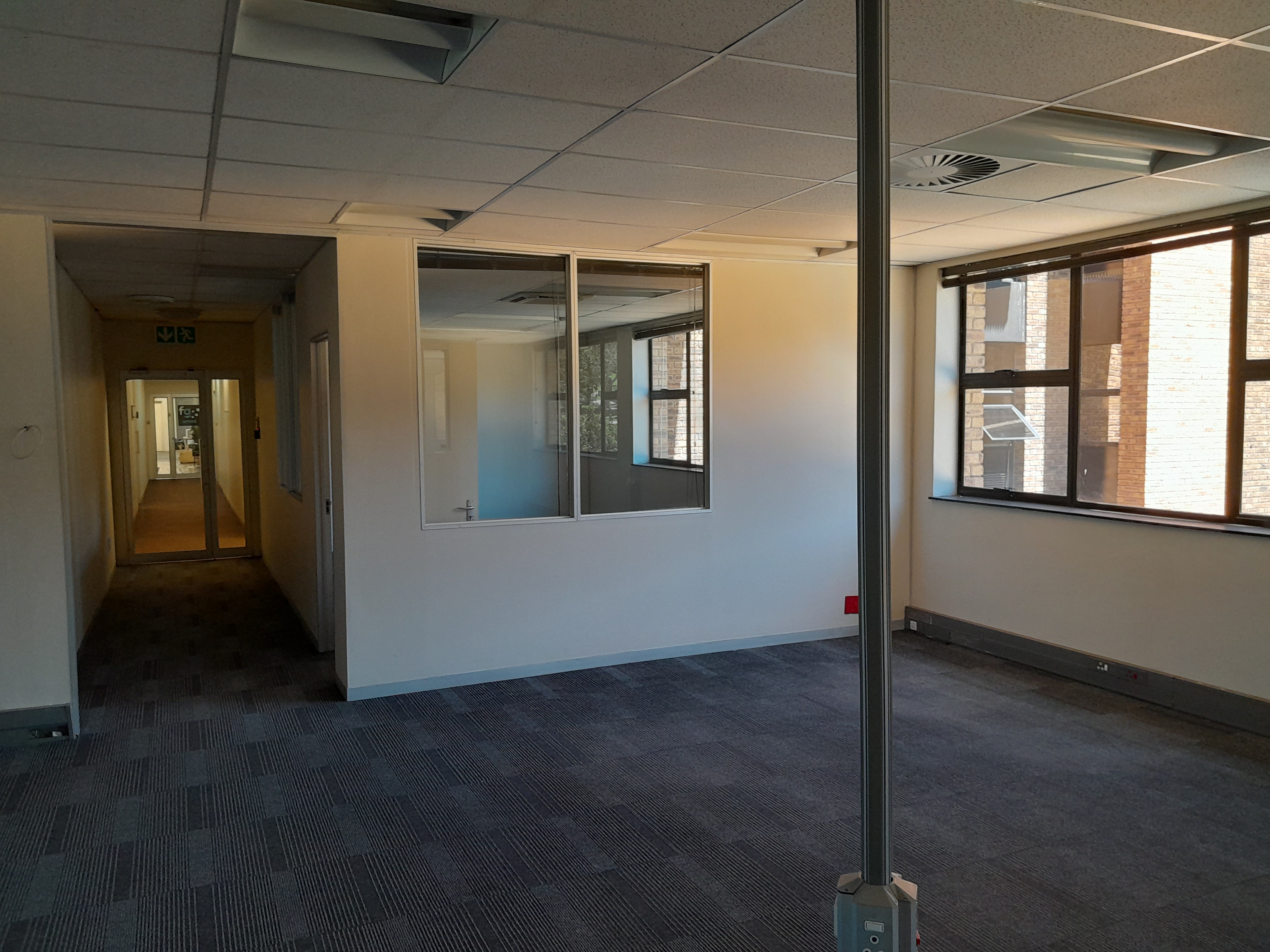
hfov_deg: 65.3
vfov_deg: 51.4
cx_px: 635
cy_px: 476
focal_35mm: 27
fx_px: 991
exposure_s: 1/60
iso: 250
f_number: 1.8
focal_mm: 4
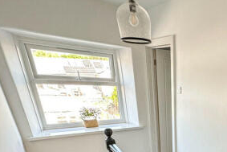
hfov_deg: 52.7
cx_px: 212
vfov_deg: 37.6
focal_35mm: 30
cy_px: 161
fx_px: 189
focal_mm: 2.22
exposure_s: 1/100
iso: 100
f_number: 2.2
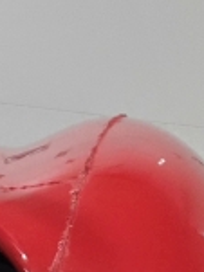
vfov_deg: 10.0
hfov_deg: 9.4
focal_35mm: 156
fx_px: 1228
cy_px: 778
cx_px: -5
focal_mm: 5.4
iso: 1000
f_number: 1.8
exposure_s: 1/120
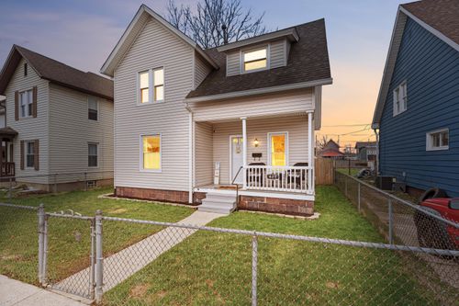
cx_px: 230
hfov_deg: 104.3
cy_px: 153
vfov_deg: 81.2
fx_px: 178
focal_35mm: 14
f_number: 8
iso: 250
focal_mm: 14
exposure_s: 1/640
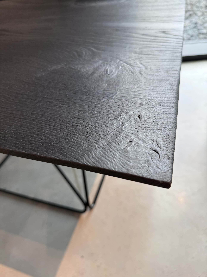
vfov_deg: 71.6
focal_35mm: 24
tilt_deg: -42.0
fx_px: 191
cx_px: 104
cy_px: 138
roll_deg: +4.6
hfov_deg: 56.8
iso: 80
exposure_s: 1/120
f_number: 1.78
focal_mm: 6.76
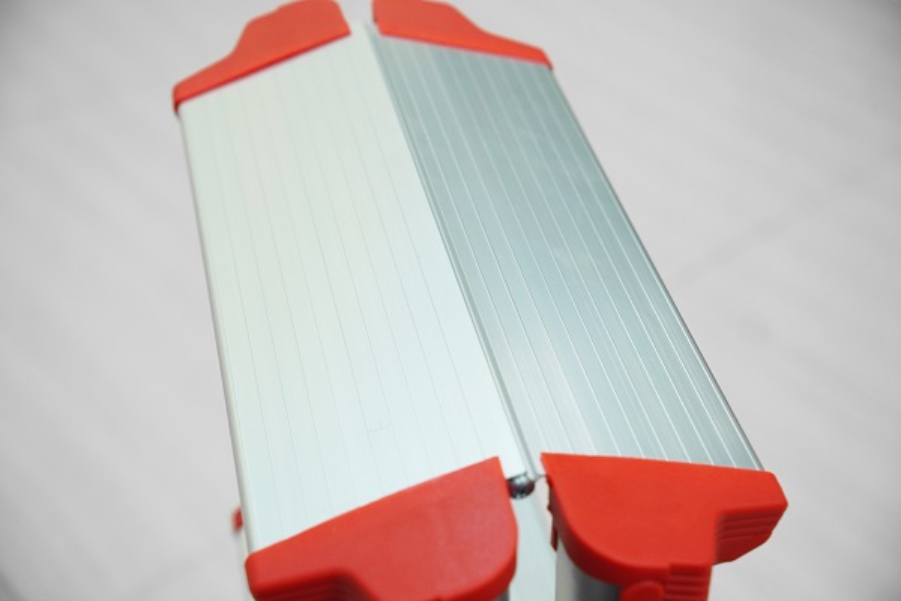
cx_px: 450
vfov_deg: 22.6
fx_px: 1502
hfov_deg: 33.4
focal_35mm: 60
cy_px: 300
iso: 800
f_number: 4
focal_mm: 40
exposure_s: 1/100
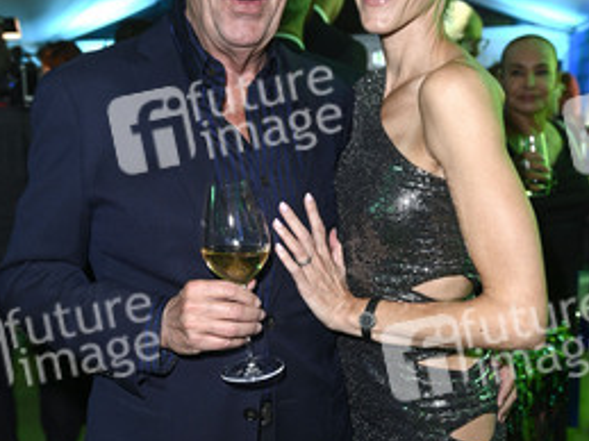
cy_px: 234
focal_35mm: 46
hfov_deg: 41.3
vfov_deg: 31.5
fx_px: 782
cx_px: 291
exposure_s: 1/100
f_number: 3.5
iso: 640
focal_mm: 31
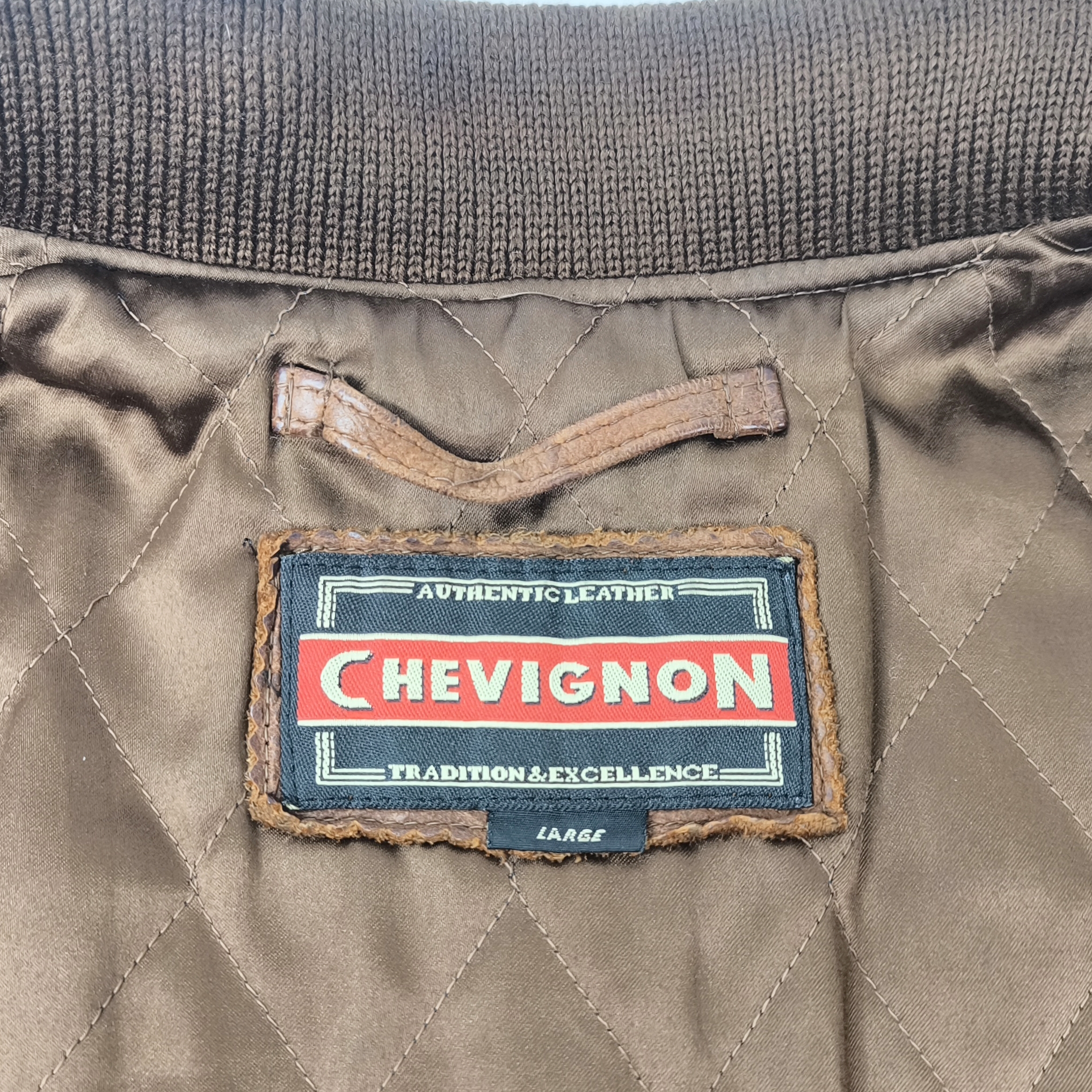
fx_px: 1249
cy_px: 548
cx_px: 518
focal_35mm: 35
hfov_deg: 47.2
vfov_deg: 47.2
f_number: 1.9
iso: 200
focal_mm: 6.92
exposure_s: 1/100
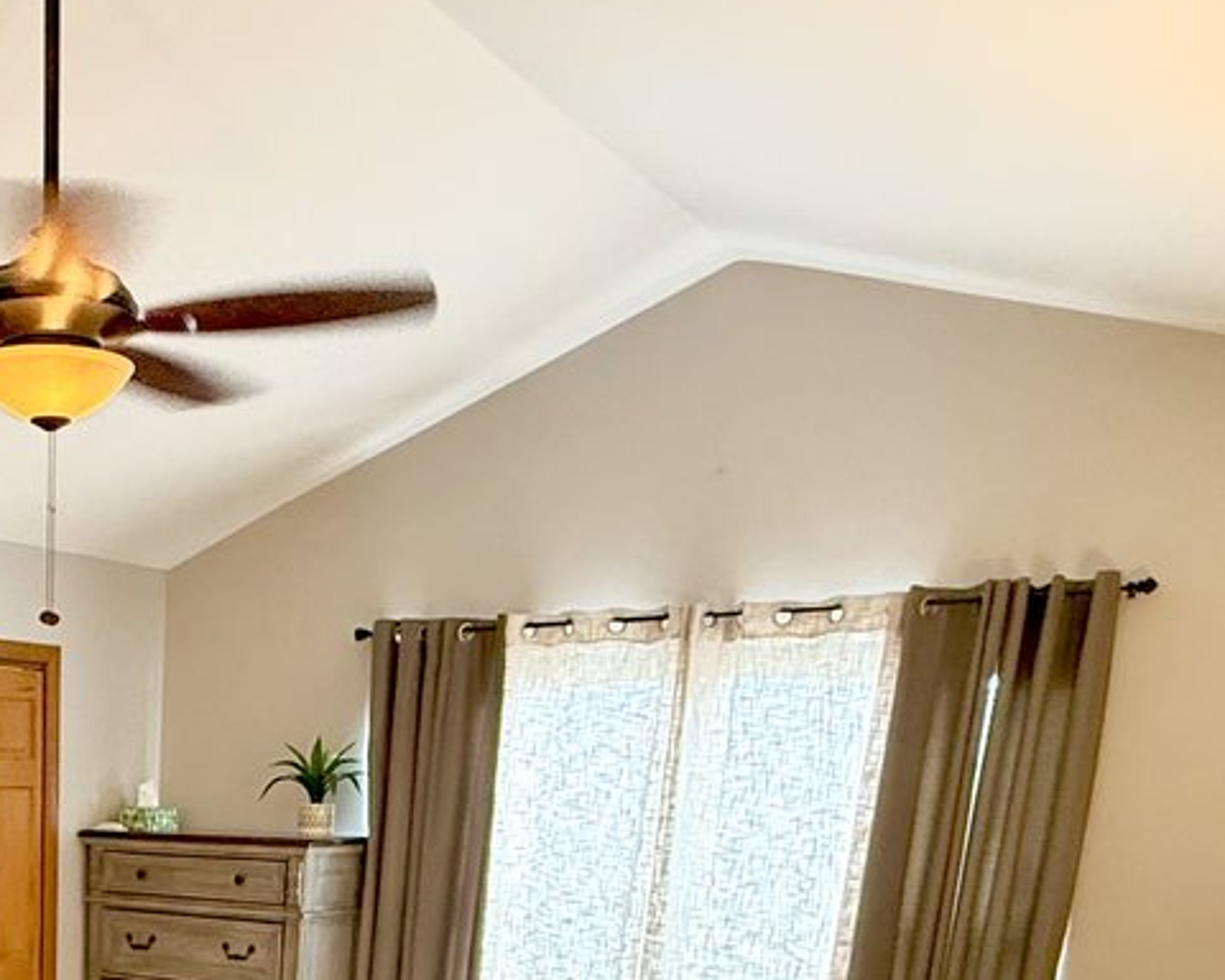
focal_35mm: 41
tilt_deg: -15.7
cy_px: 1182
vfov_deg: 30.8
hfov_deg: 40.2
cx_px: 48
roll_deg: -1.2
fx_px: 1486
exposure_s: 1/60
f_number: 2.2
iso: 400
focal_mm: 2.22
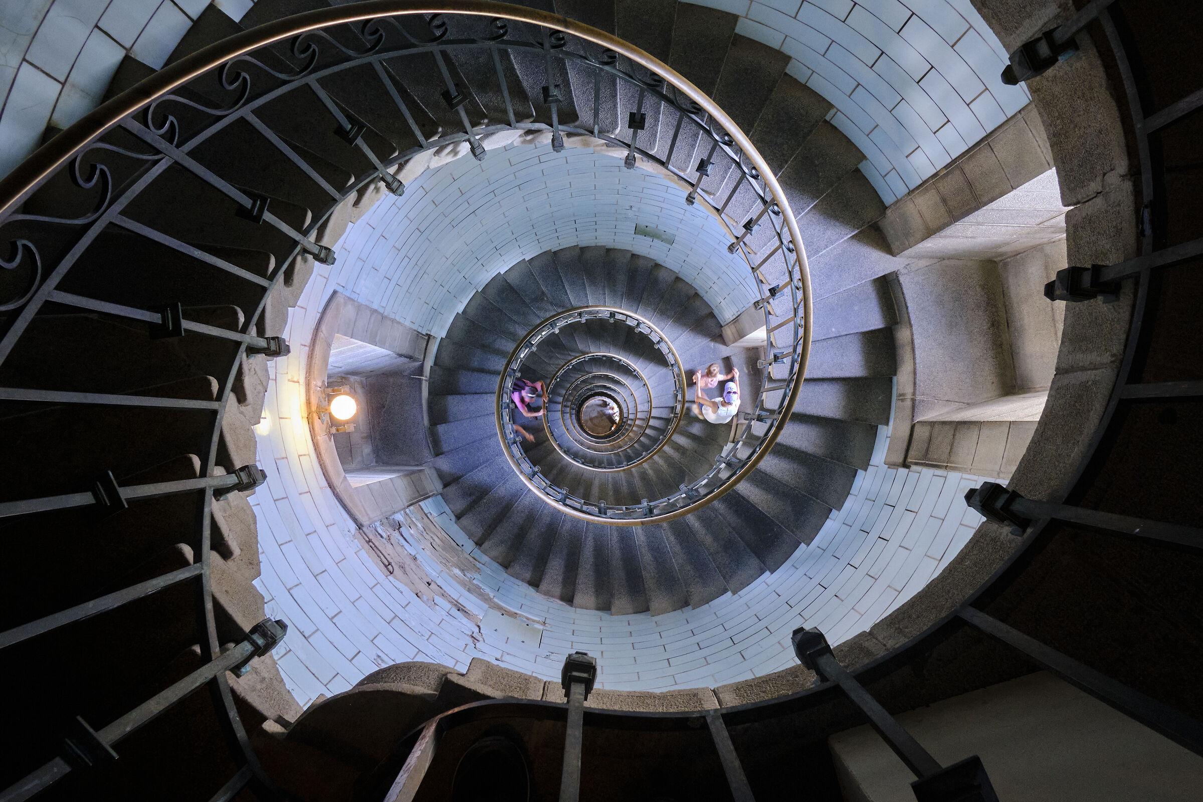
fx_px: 802
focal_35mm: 24
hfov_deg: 73.7
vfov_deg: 53.1
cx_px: 602
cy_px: 401
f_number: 8
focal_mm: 16
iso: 3200
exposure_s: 1/13
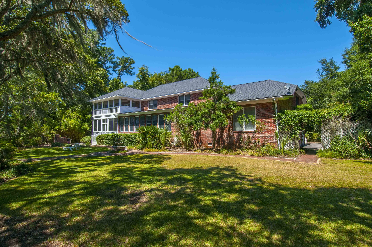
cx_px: 186
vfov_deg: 67.2
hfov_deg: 90.1
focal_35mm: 18
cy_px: 124
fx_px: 186
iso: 200
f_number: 10
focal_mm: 12
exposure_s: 1/250
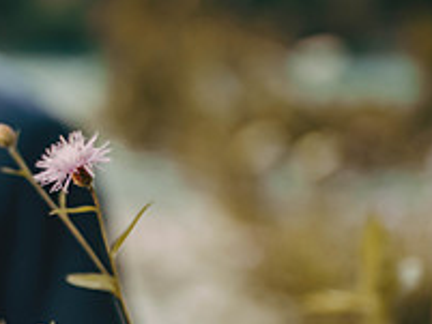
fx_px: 2597
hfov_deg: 9.3
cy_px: 156
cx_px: -127
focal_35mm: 208
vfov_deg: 7.1
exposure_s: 1/250
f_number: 2.8
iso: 640
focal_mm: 75
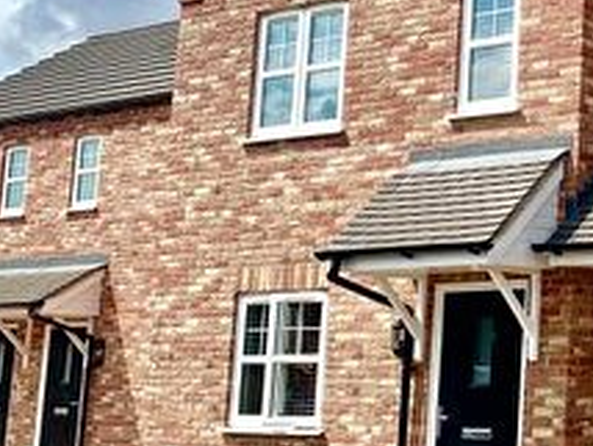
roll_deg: +0.0
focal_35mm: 85
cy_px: 151
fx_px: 1458
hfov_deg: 20.2
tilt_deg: +10.2
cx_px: 853
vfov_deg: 17.4
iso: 25
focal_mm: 4.25
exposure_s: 1/2545
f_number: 1.8
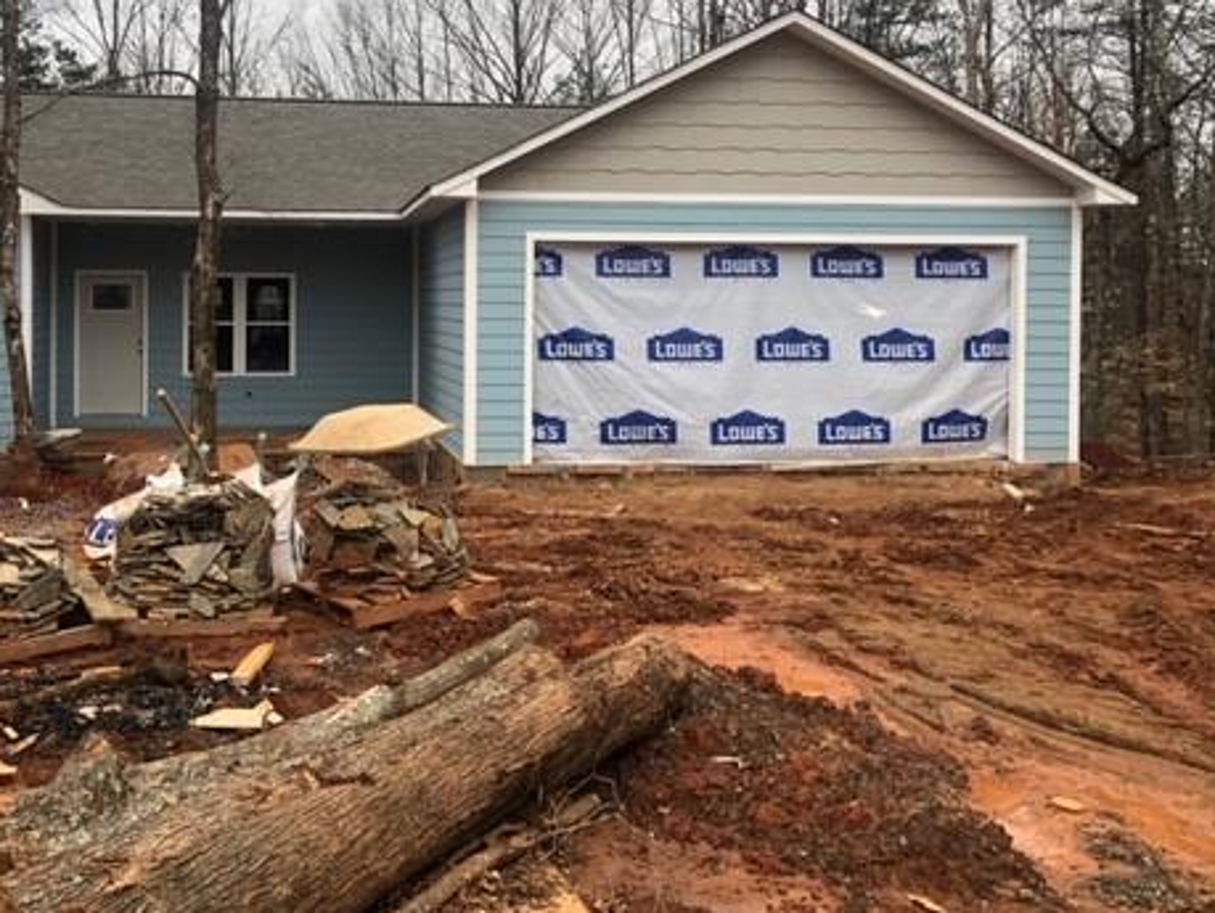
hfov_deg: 47.3
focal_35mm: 39
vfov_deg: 36.6
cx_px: 442
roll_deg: -0.6
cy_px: 328
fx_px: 1370
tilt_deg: -1.2
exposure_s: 1/120
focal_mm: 3.99
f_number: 1.8
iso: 25
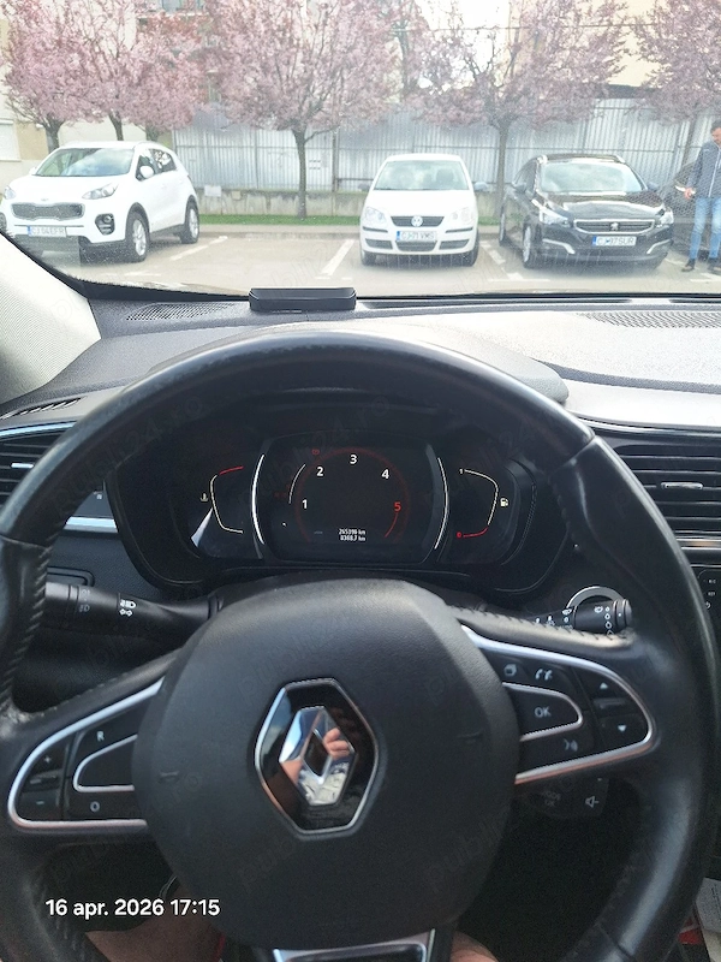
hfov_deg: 58.9
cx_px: 360
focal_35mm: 23
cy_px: 481
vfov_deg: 73.9
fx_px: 639
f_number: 1.8
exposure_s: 1/333
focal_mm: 5.54
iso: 40
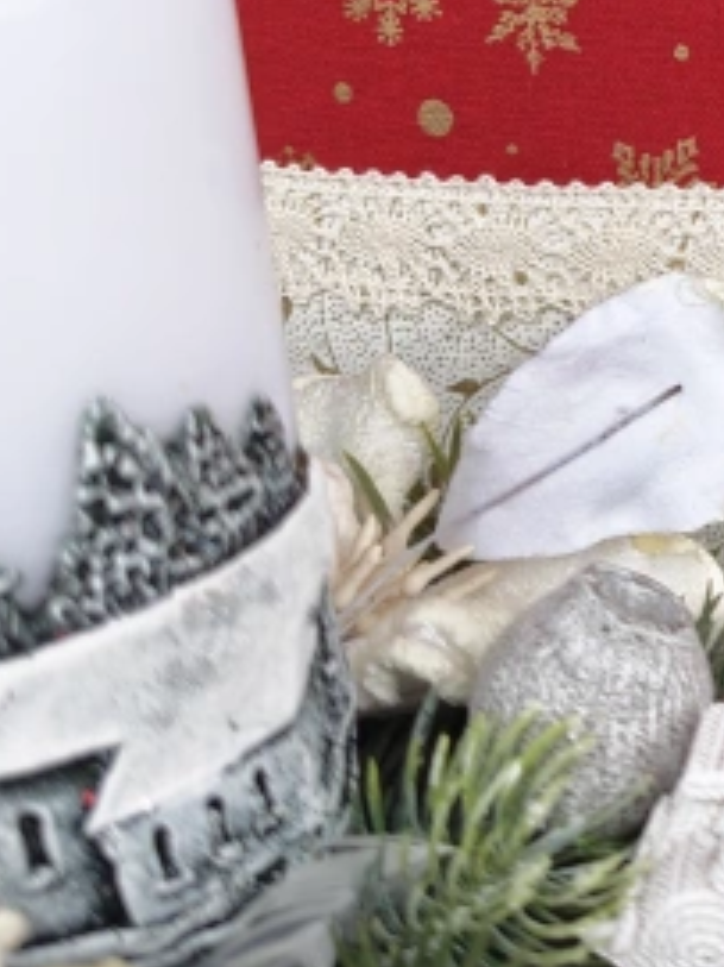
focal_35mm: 85
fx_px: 2372
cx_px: 1230
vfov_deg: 22.0
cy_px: -46
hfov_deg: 15.4
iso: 50
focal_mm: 6.55
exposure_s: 1/50
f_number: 1.6
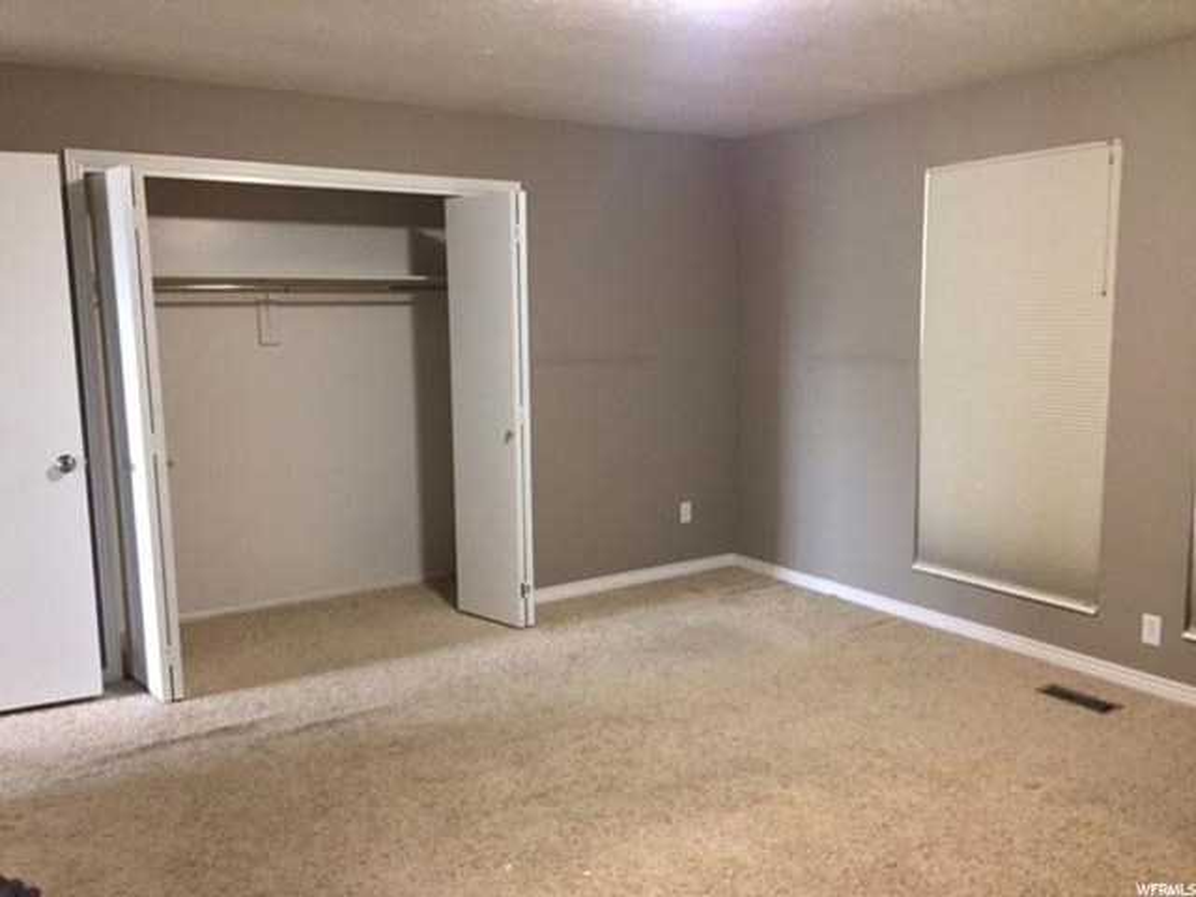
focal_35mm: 29
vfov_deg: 48.2
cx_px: 598
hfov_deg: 61.7
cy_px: 448
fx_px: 1002
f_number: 2.2
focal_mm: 4.15
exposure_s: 1/24
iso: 250
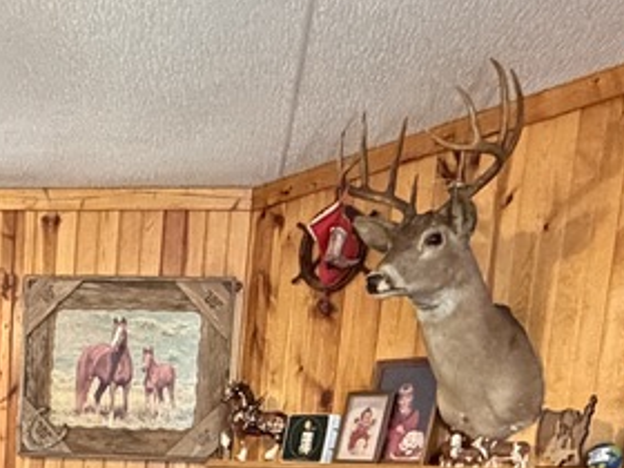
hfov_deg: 25.5
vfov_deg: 17.9
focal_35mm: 72
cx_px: -20
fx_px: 1298
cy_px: 740
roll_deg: -1.8
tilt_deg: -11.2
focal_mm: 2.22
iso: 640
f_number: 2.2
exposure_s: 1/60
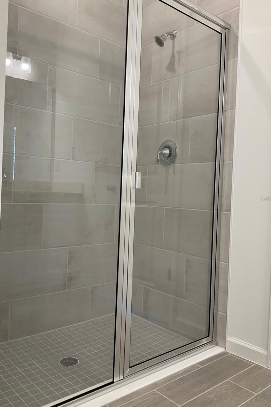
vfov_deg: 60.3
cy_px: 198
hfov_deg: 42.3
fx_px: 350
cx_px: 128
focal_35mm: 31
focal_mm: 3
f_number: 1.8
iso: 40
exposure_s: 1/60
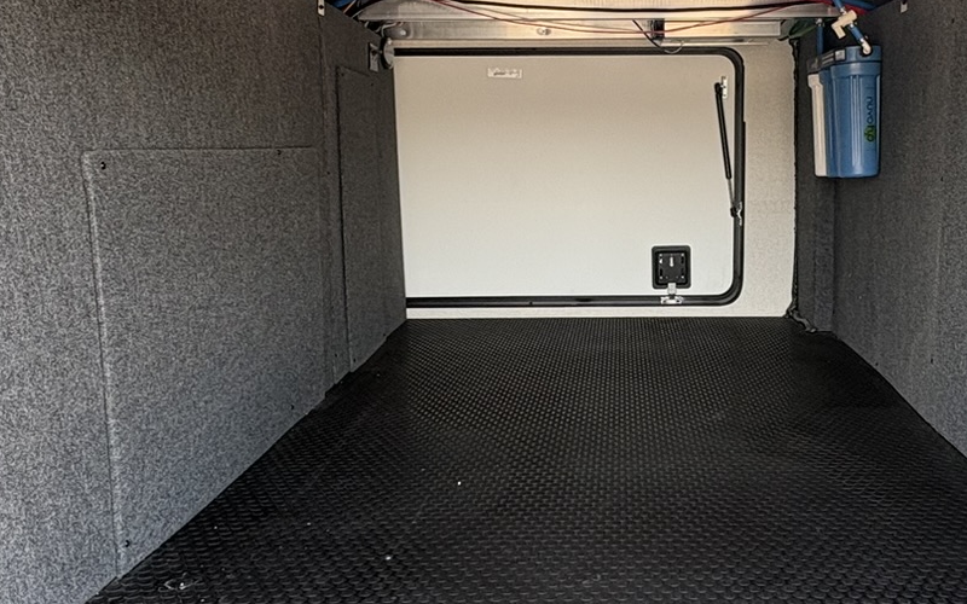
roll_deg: +0.4
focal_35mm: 38
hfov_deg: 50.7
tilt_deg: -8.4
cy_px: 316
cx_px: 632
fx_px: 1001
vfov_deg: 33.6
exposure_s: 1/99
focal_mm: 2.22
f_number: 2.2
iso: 100
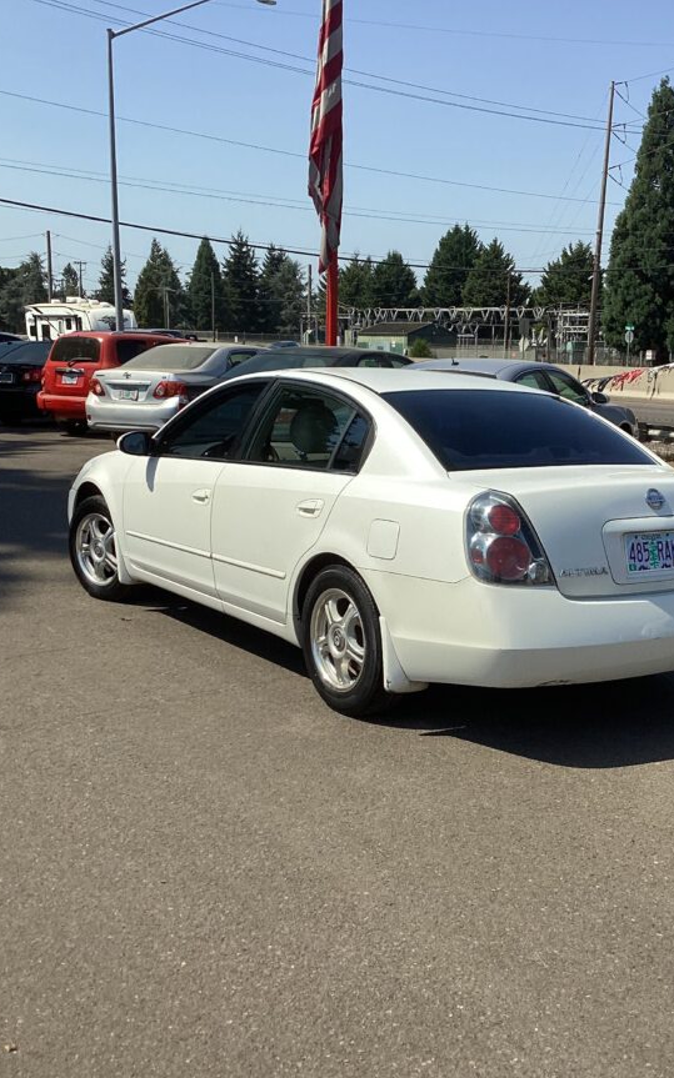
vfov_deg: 50.4
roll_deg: -1.2
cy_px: 578
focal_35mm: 39
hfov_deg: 32.5
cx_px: 441
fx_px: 1147
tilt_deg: -11.5
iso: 25
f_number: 2.4
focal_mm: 3.3
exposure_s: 1/1664
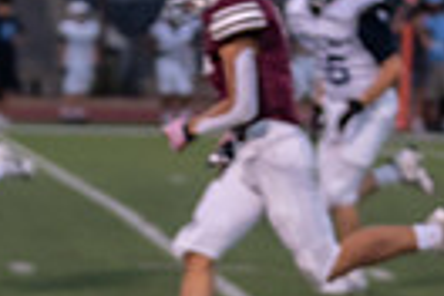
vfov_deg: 4.2
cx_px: 64
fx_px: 3996
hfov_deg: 6.4
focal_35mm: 324
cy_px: 308
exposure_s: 1/640
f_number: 2.8
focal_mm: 70
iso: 800
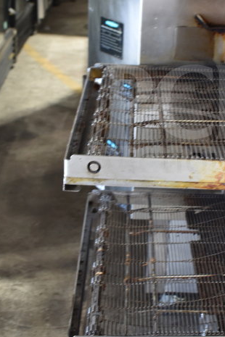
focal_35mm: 62
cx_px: 171
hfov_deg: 21.7
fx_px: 581
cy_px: 123
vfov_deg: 32.2
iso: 640
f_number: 3.8
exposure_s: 1/30
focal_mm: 21
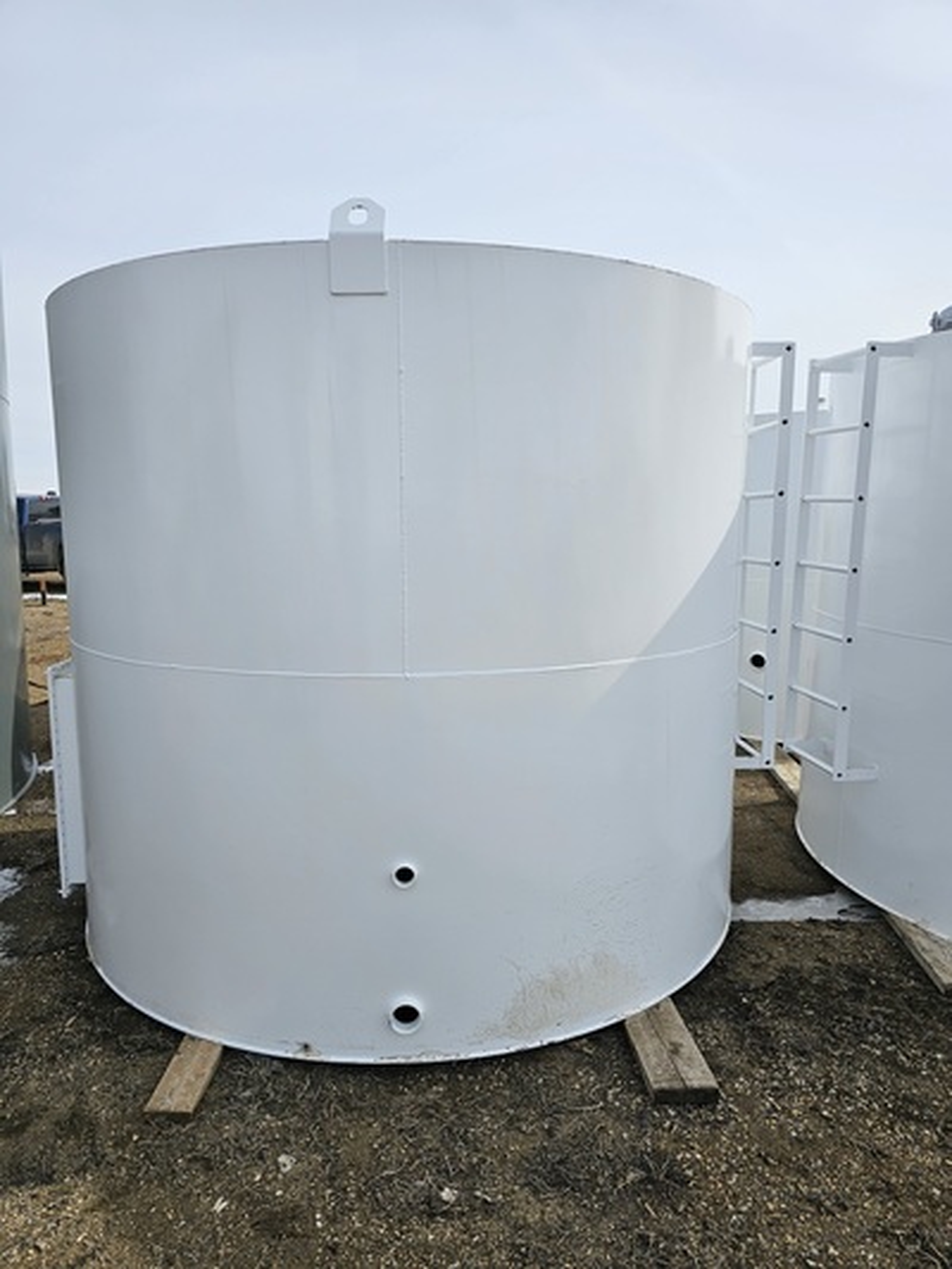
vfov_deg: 73.9
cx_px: 476
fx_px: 843
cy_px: 634
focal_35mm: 23
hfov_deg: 58.9
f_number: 1.7
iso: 10
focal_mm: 6.3
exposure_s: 1/1742
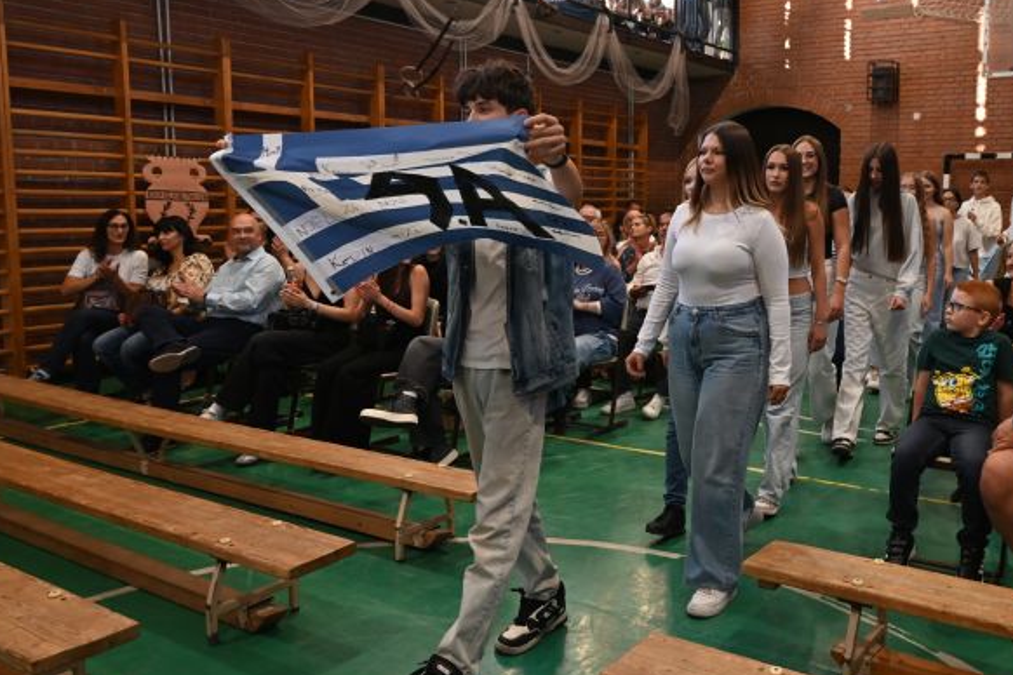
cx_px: 649
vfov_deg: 39.9
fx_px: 929
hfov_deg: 56.4
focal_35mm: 33
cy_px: 301
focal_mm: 24
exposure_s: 1/160
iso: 1600
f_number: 6.3
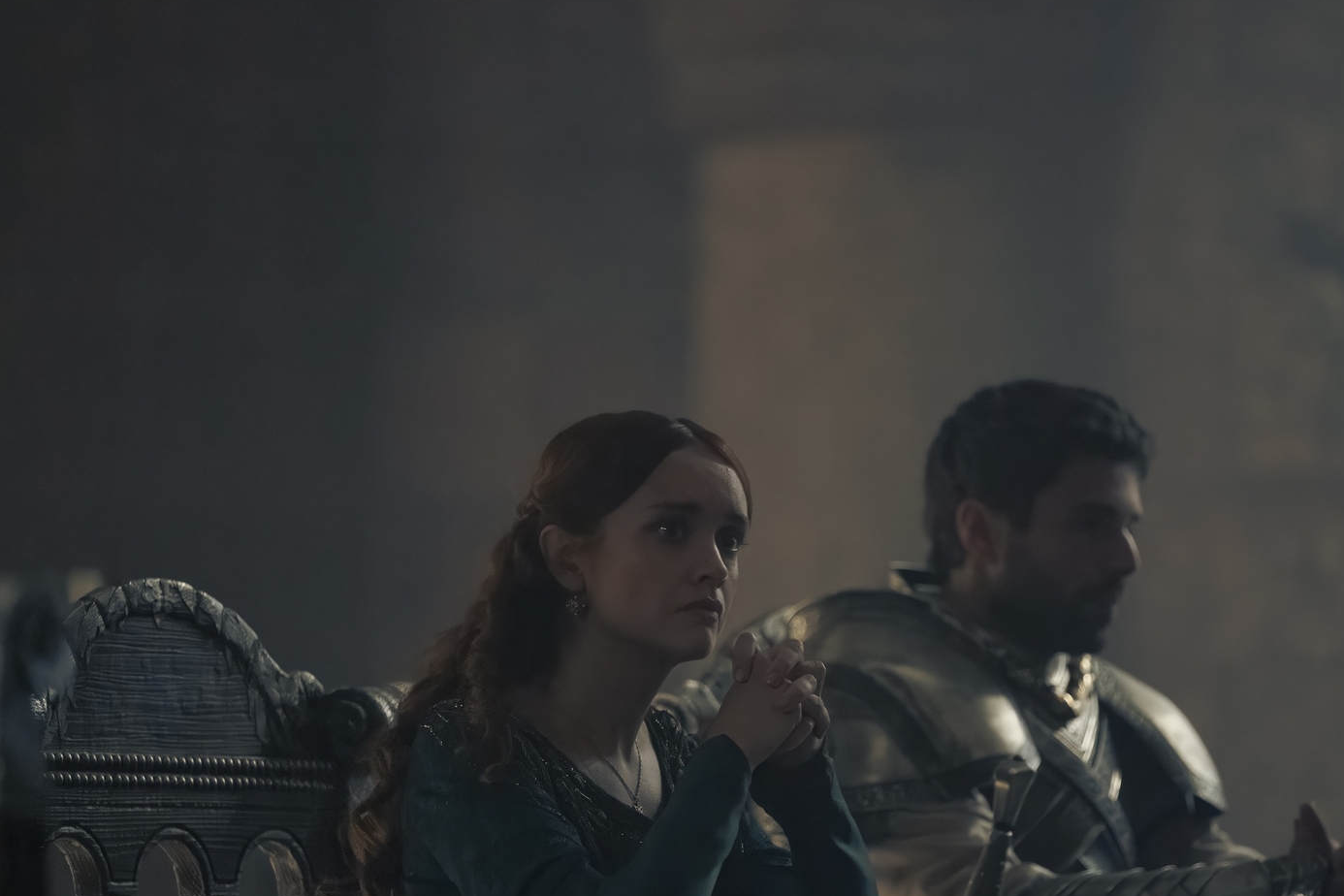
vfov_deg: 5.0
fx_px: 10341
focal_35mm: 277
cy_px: 584
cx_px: 837
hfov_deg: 7.4
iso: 8000
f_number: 2.8
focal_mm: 200
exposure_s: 1/320
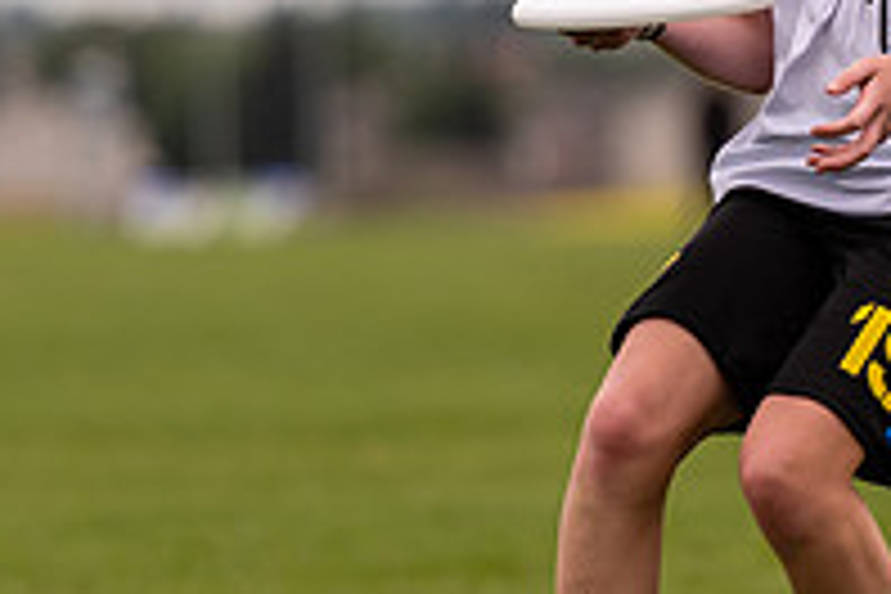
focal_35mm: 879
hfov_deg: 2.3
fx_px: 21754
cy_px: 65
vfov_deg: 1.6
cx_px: 891
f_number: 2.8
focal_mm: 200
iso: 100
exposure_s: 1/1000
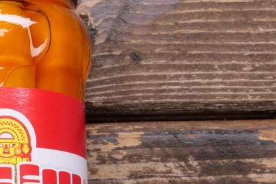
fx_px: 1241
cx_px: -10
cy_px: 225
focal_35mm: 162
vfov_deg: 8.4
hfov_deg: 12.5
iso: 800
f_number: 10
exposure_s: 1/60
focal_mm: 27
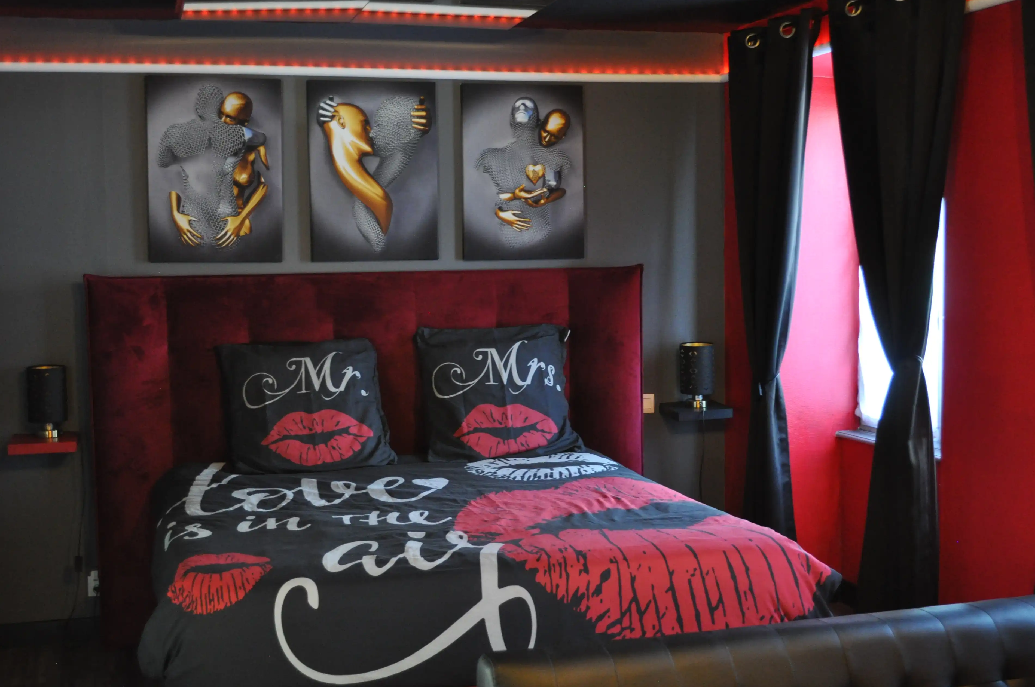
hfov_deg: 44.5
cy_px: 369
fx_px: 1263
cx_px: 514
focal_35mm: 44
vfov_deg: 30.4
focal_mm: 26
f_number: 4.2
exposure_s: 1/20
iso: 1600
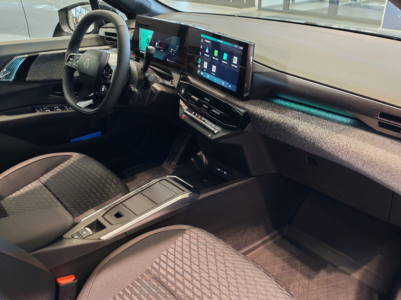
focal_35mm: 33
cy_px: 150
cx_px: 200
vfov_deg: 42.9
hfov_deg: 55.4
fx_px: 382
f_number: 1.9
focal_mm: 6.12
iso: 1250
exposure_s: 1/100
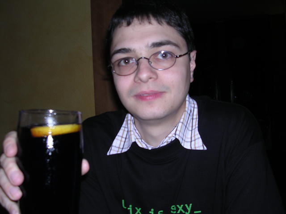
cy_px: 107
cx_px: 143
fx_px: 314
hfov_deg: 49.0
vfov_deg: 37.7
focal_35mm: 38
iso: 100
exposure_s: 1/60.1
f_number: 2.8
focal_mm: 5.8
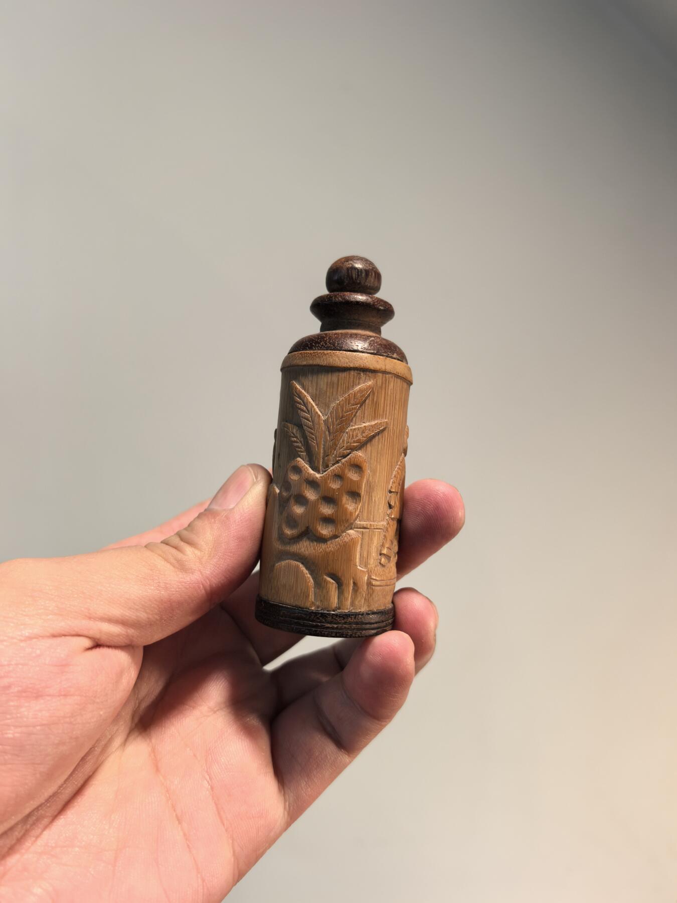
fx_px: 704
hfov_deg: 51.4
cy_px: 452
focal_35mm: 27
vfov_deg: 65.3
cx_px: 338
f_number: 2
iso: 1600
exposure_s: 1/791
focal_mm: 6.98
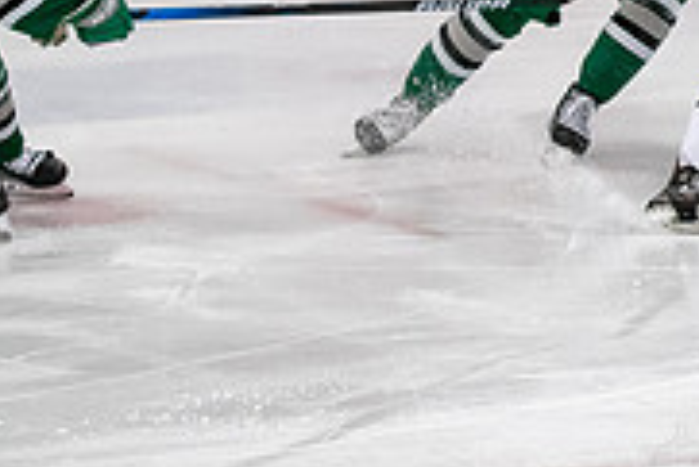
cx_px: 926
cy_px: -44
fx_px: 7967
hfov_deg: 5.0
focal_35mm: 410
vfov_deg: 3.4
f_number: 3.2
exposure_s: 1/800
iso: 2000
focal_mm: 78
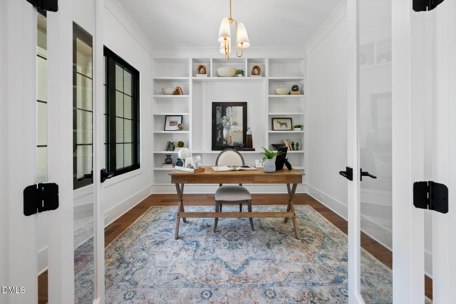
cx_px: 228
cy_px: 152
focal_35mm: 14
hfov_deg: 104.2
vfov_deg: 81.3
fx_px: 177
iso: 500
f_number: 7.1
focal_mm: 14
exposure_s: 1/20
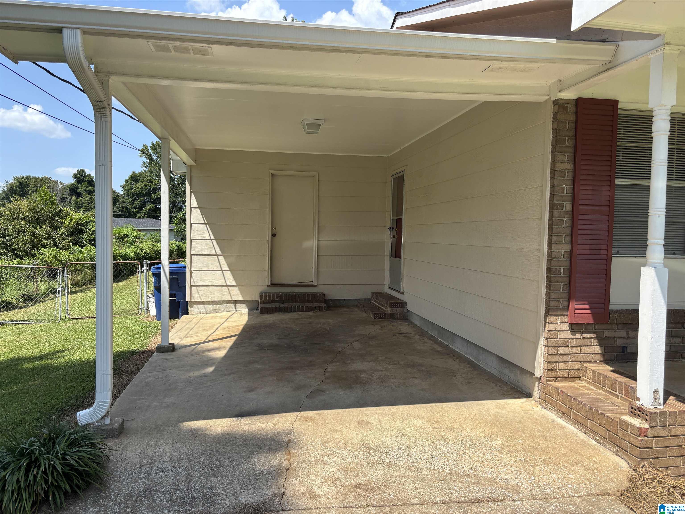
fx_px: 515
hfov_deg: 67.3
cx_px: 342
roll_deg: -1.6
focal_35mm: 26
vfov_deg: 53.1
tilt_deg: -3.1
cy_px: 257
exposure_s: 1/1783
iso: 50
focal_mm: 5.96
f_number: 1.6
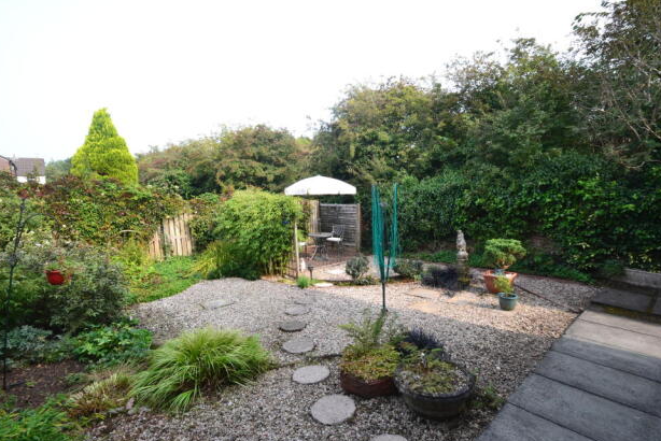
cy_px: 224
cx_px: 328
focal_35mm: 16
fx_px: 294
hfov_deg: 96.7
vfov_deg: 73.8
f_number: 10
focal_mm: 10
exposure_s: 1/160
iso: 400
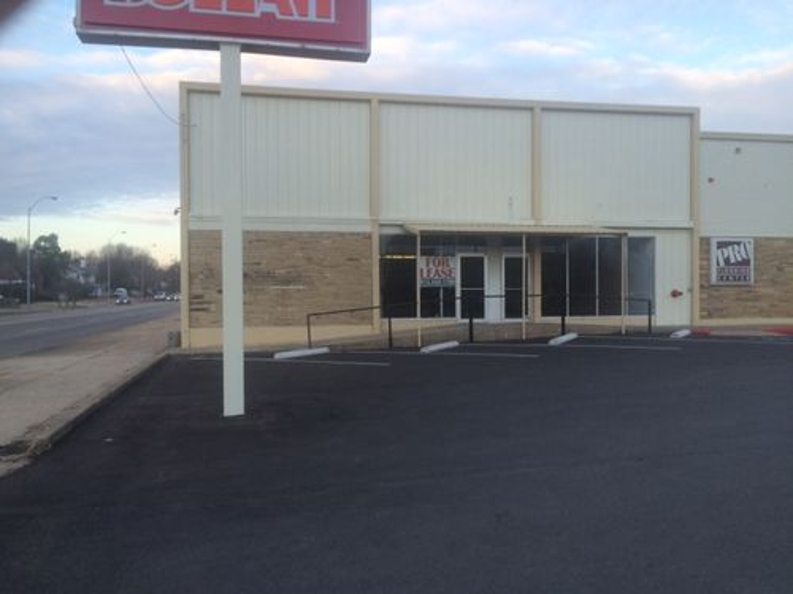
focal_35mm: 29
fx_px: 664
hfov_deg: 61.7
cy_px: 297
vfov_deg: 48.2
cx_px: 396
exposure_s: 1/234
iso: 32
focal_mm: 4.15
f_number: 2.2
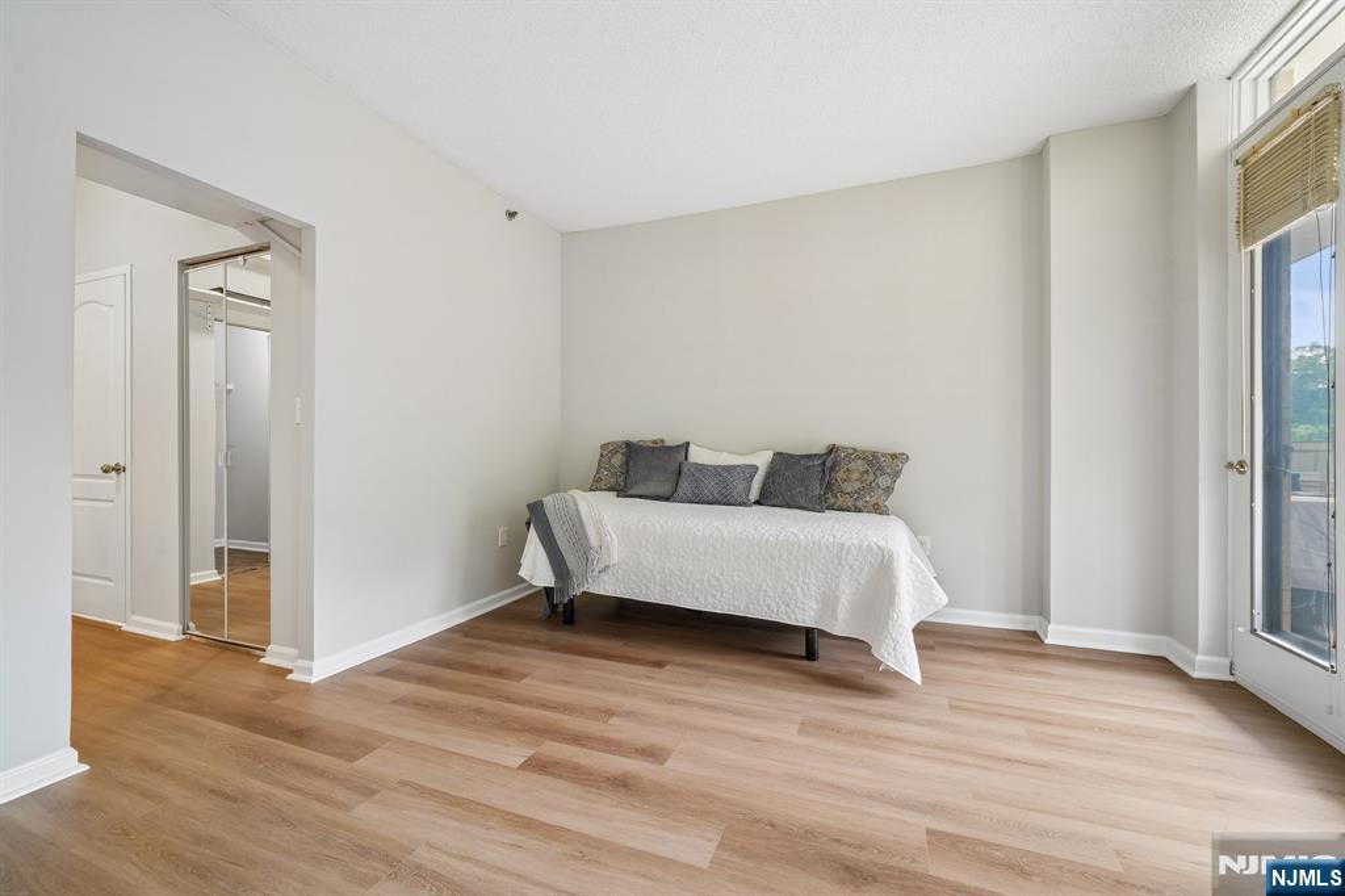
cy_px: 448
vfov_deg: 81.2
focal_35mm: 14
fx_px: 523
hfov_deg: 104.3
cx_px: 672
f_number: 10
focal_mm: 14
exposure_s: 1/2
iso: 100
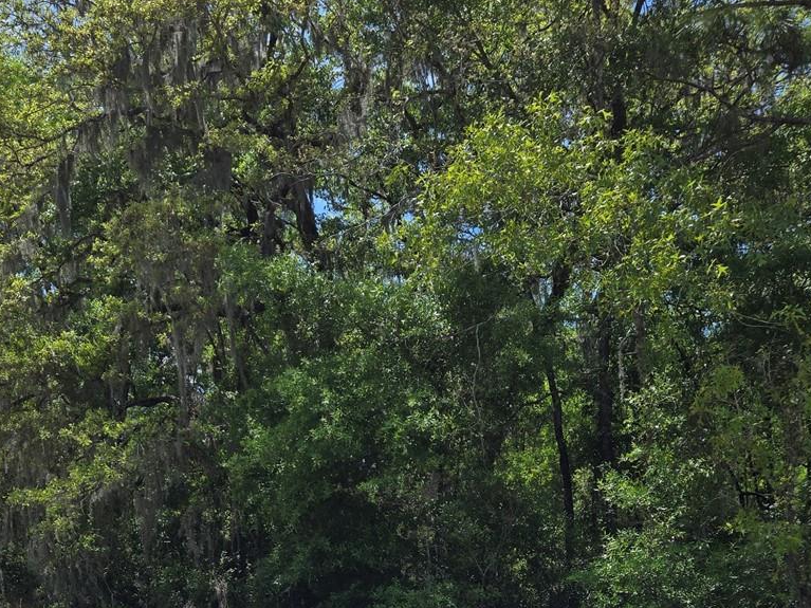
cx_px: 332
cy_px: 550
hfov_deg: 39.5
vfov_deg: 29.0
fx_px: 1124
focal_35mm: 48
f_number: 1.8
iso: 25
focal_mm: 5.4
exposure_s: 1/1789
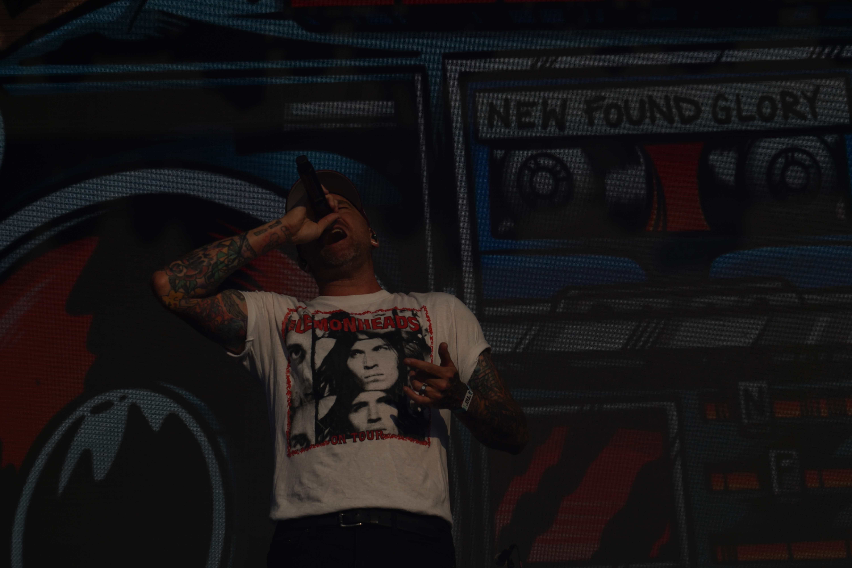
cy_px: 284
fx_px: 2485
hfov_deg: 19.5
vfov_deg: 13.0
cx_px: 426
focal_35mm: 105
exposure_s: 1/2000
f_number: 8
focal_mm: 105
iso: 100
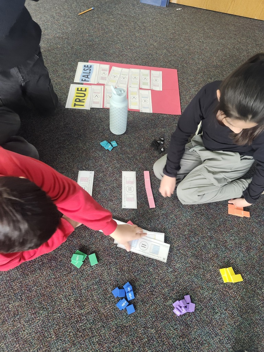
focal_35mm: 23
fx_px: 234
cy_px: 176
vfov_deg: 73.9
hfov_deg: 58.9
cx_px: 132
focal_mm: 5.54
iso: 640
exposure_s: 1/60
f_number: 1.8
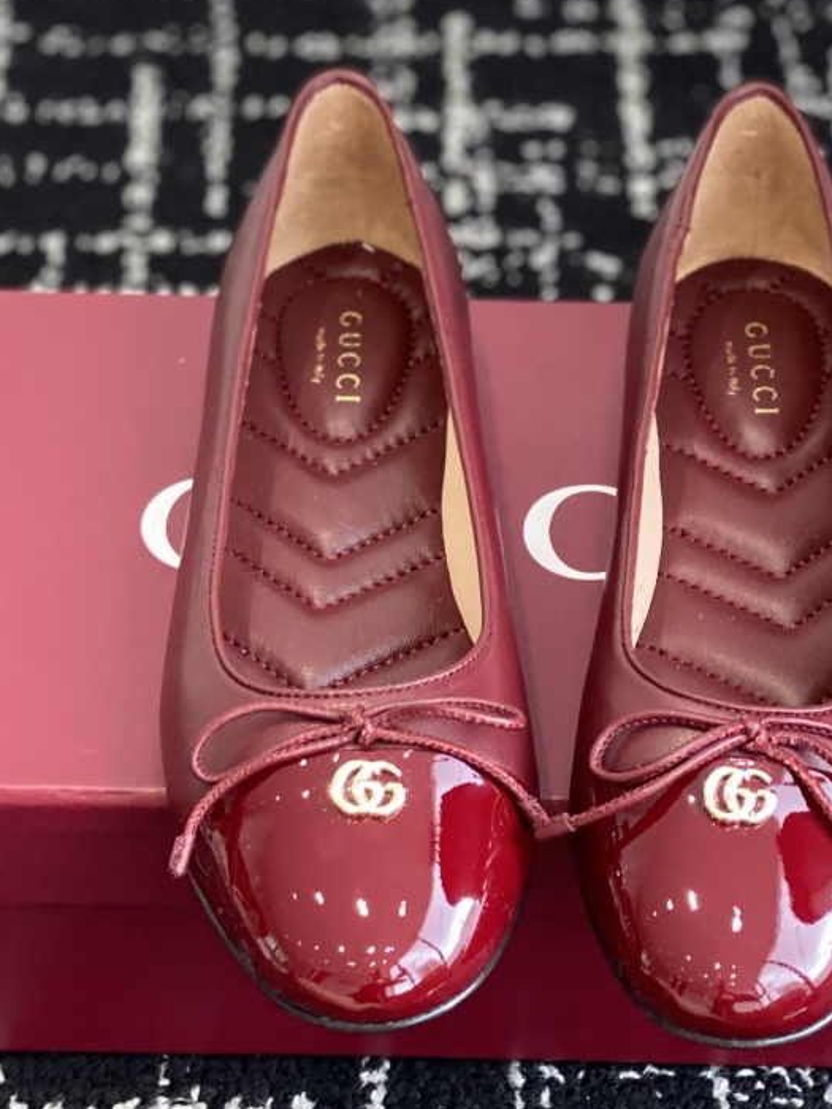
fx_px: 3429
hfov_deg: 13.8
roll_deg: -1.8
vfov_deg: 18.3
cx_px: 548
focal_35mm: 107
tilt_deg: -40.3
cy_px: 306
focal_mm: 6
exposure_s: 1/122
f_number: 2
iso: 80
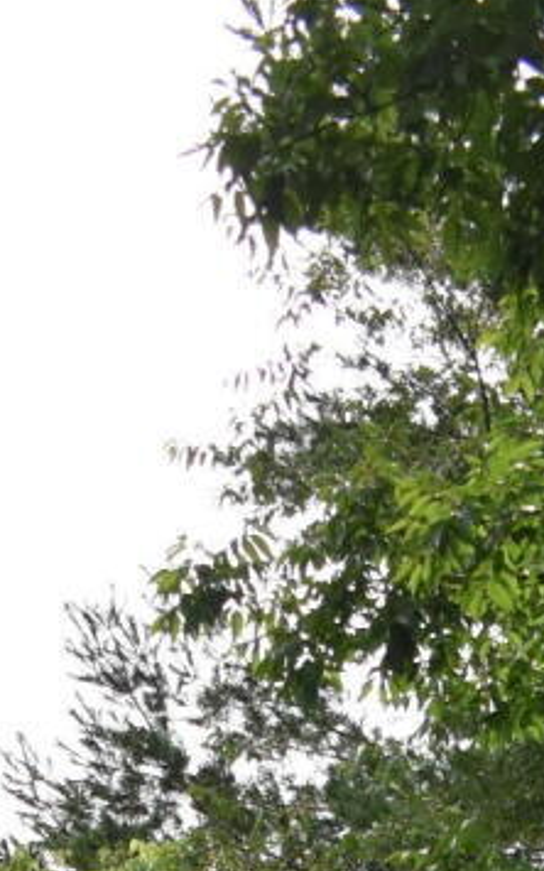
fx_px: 3675
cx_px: -72
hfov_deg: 8.4
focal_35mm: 155
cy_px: 2193
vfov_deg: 11.0
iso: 640
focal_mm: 18
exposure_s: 1/4000
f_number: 3.5
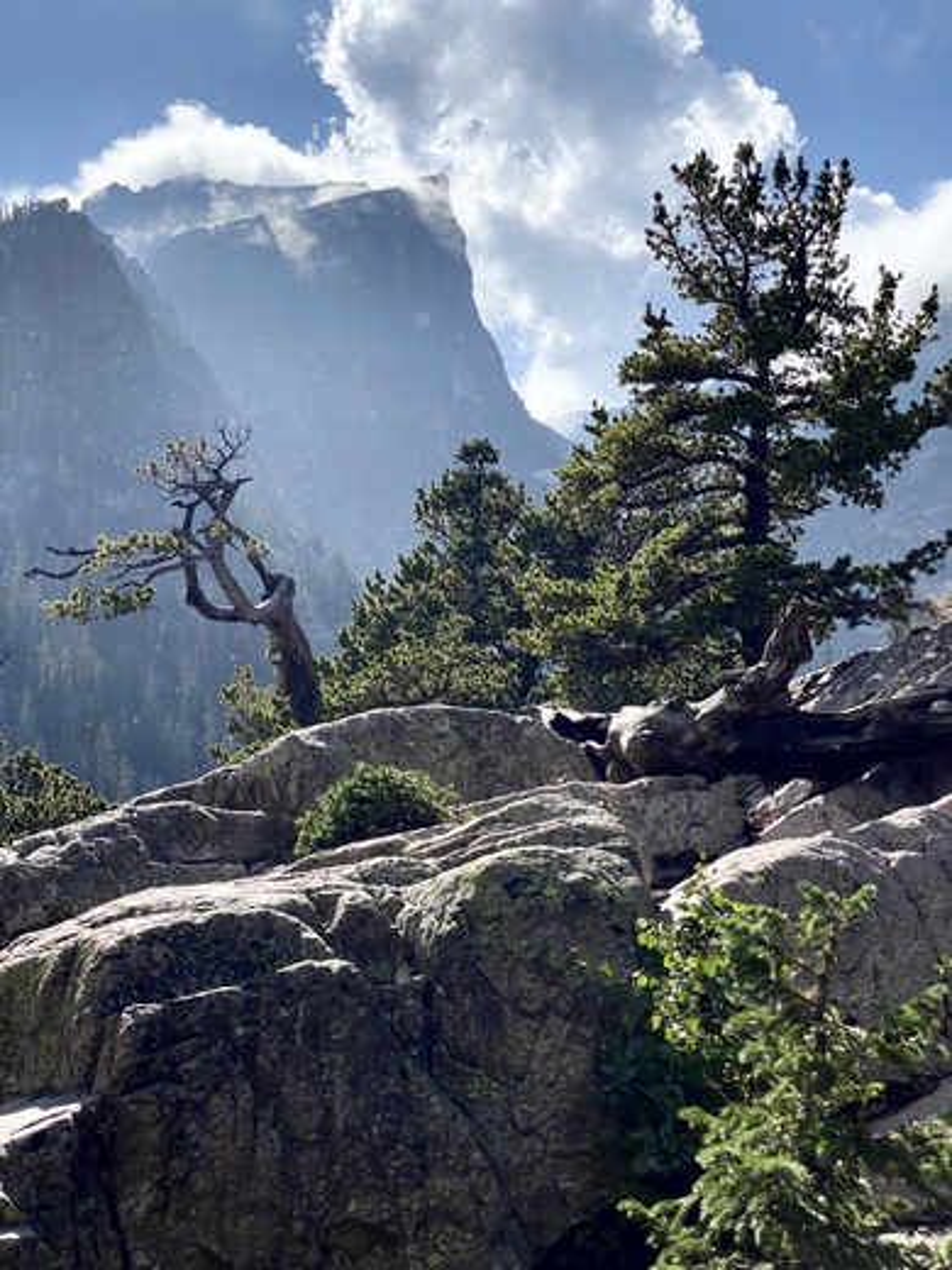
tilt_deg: +7.7
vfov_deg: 36.8
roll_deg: -1.2
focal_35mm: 52
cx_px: 476
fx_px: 1907
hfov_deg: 28.0
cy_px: 635
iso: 20
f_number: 2
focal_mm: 6
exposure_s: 1/2817
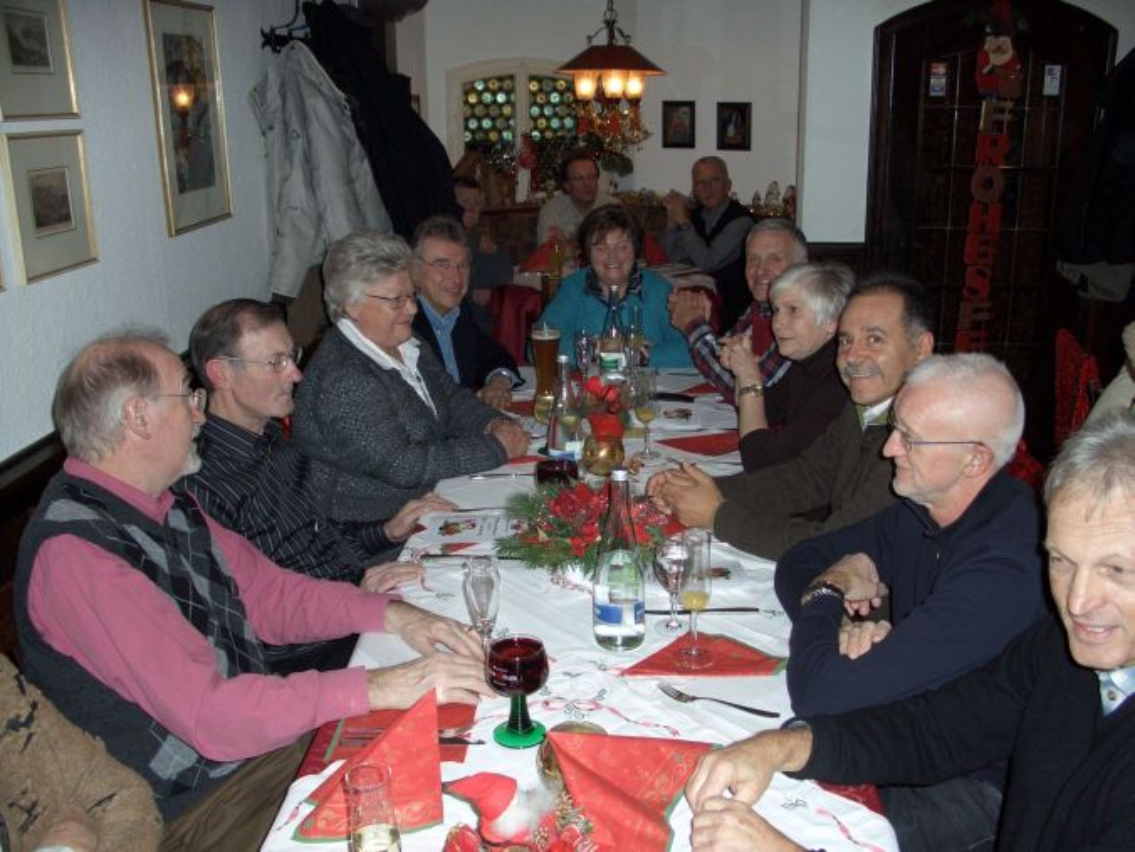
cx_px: 568
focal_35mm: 33
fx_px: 1082
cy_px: 426
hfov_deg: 55.4
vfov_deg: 42.9
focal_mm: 7.1
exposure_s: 1/60
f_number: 2.8
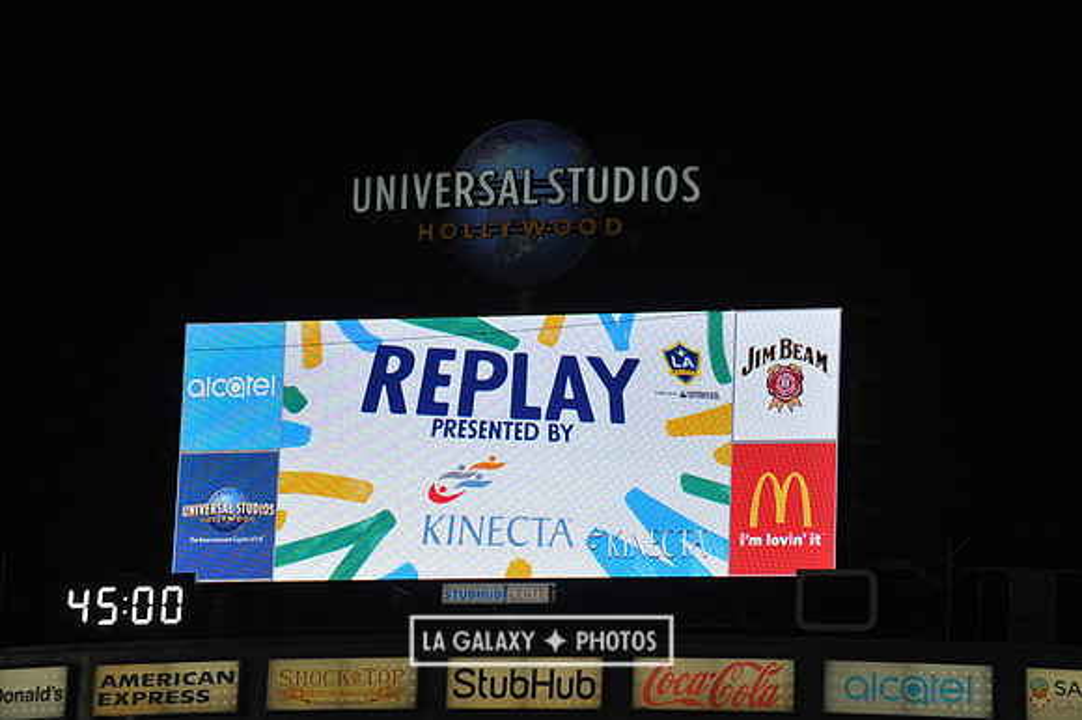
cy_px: 360
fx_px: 5407
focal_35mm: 180
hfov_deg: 11.4
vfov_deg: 7.6
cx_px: 541
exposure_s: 1/500
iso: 1250
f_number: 11
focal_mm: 180
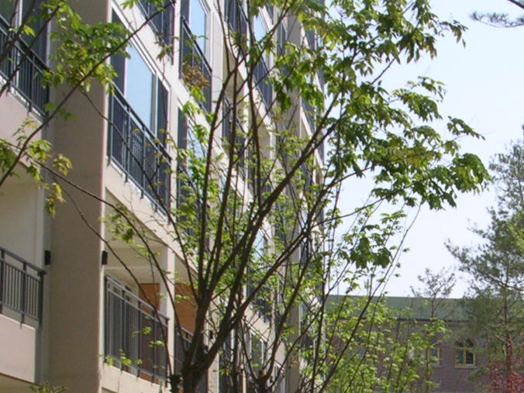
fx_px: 1362
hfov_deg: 21.4
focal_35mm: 90
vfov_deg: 16.2
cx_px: 446
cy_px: 374
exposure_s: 1/274
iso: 50
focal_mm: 5.8
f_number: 5.6
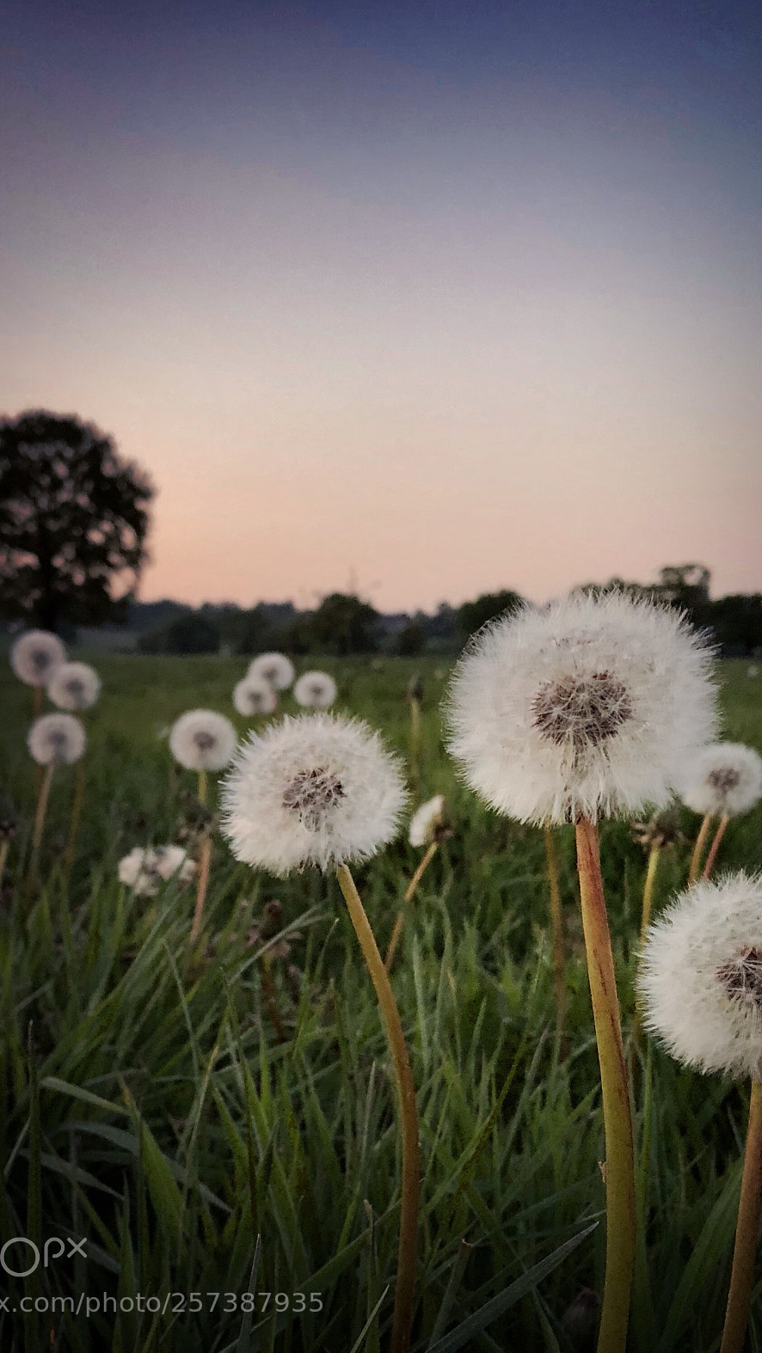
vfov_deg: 62.6
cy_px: 683
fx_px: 1113
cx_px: 390
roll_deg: +0.7
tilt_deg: -4.2
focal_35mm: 31
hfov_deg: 37.8
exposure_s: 1/30
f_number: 1.8
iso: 40
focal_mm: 4
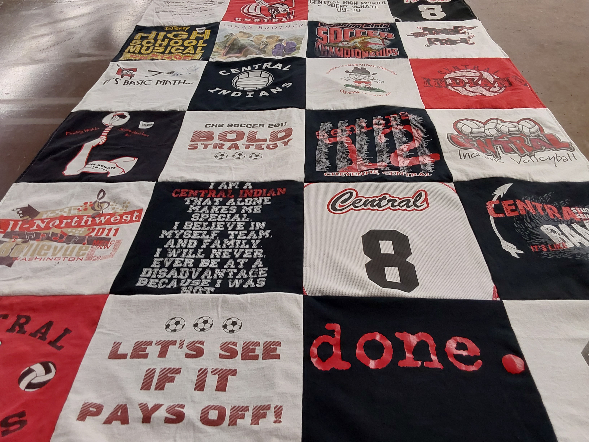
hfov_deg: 63.4
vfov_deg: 49.7
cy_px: 221
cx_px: 294
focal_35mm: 28
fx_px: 476
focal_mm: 2.91
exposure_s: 1/60
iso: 80
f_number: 1.9
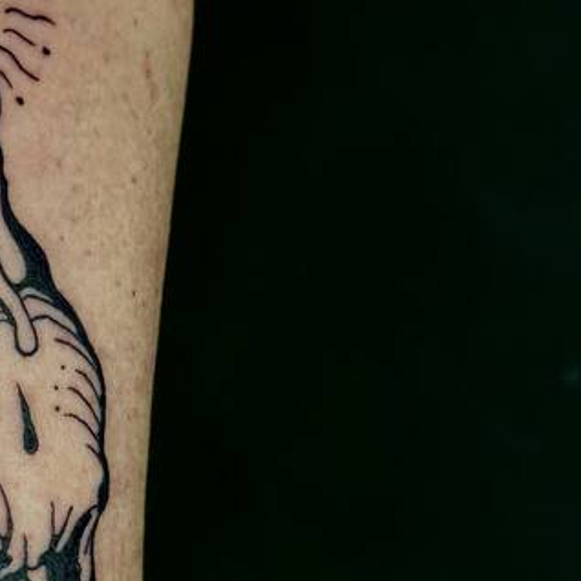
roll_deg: -19.4
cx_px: -12
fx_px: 1139
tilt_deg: -13.5
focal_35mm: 60
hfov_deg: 26.9
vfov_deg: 28.5
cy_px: 369
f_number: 1.78
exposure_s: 1/50
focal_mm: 6.76
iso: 250
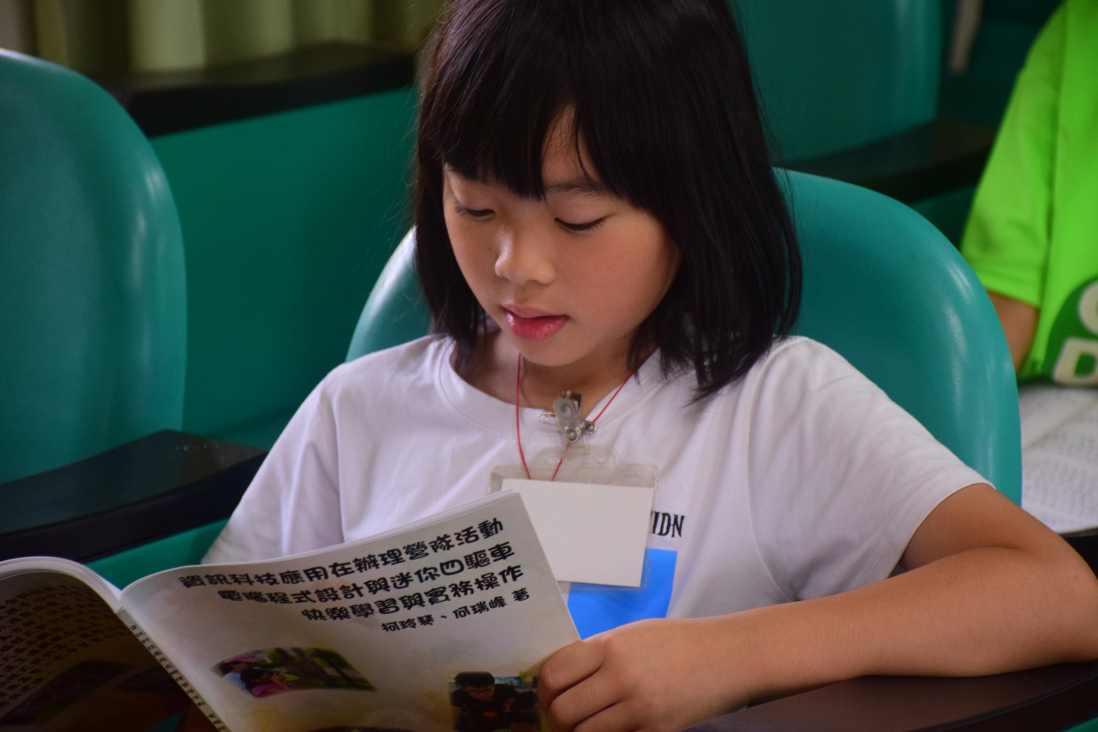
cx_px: 549
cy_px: 366
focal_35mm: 150
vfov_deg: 9.1
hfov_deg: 13.7
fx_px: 4575
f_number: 5.6
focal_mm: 100
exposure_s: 1/160
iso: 1250
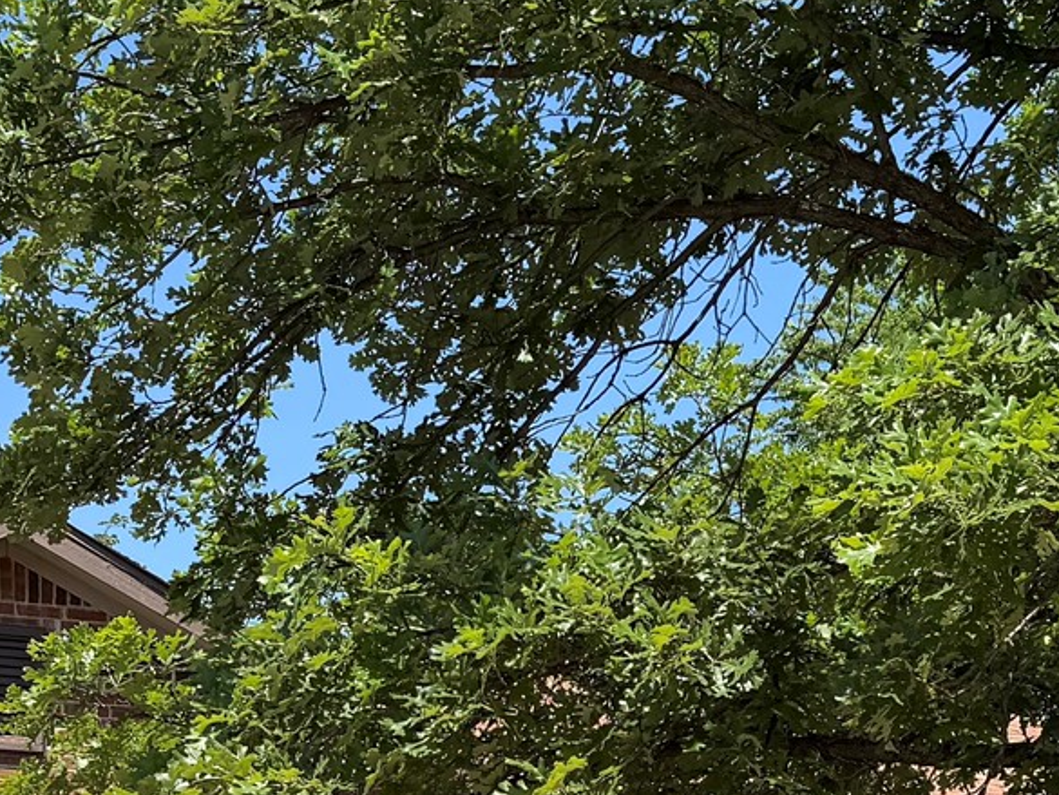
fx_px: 2570
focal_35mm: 84
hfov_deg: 23.2
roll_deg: +0.2
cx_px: 634
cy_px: 936
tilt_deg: +5.6
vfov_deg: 16.9
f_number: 1.78
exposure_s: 1/2611
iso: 80
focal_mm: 6.76
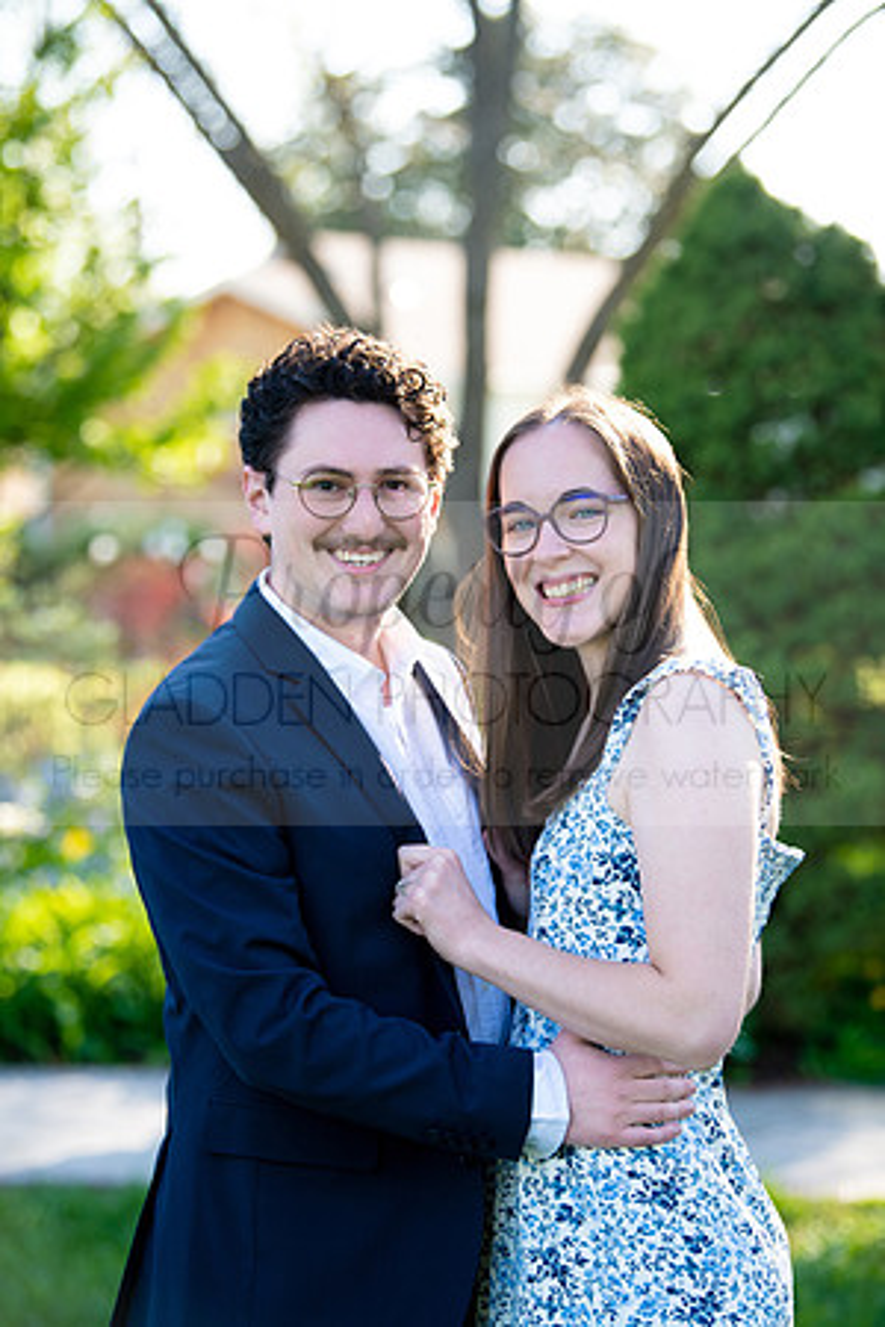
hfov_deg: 13.4
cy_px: 664
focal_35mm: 102
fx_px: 3761
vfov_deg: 20.0
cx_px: 442
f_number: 3.5
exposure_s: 1/400
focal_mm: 102
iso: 400
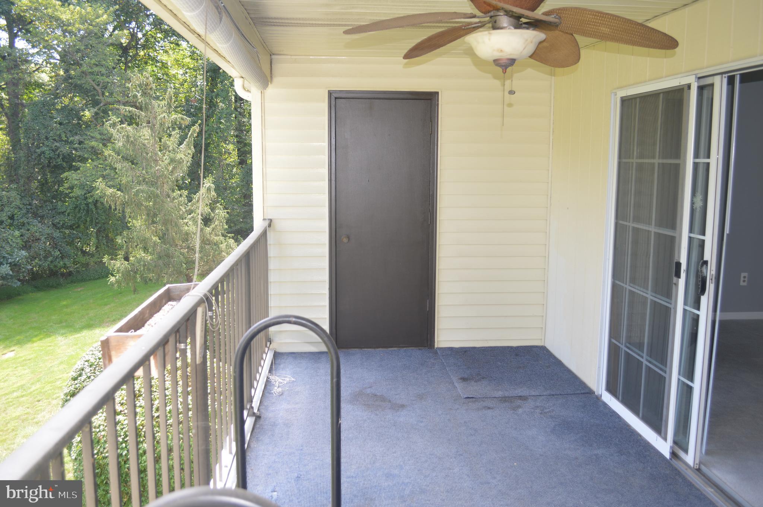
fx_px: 635
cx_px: 382
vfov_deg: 43.5
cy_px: 254
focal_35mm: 30
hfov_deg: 62.0
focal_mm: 20
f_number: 3.8
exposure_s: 1/60
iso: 110
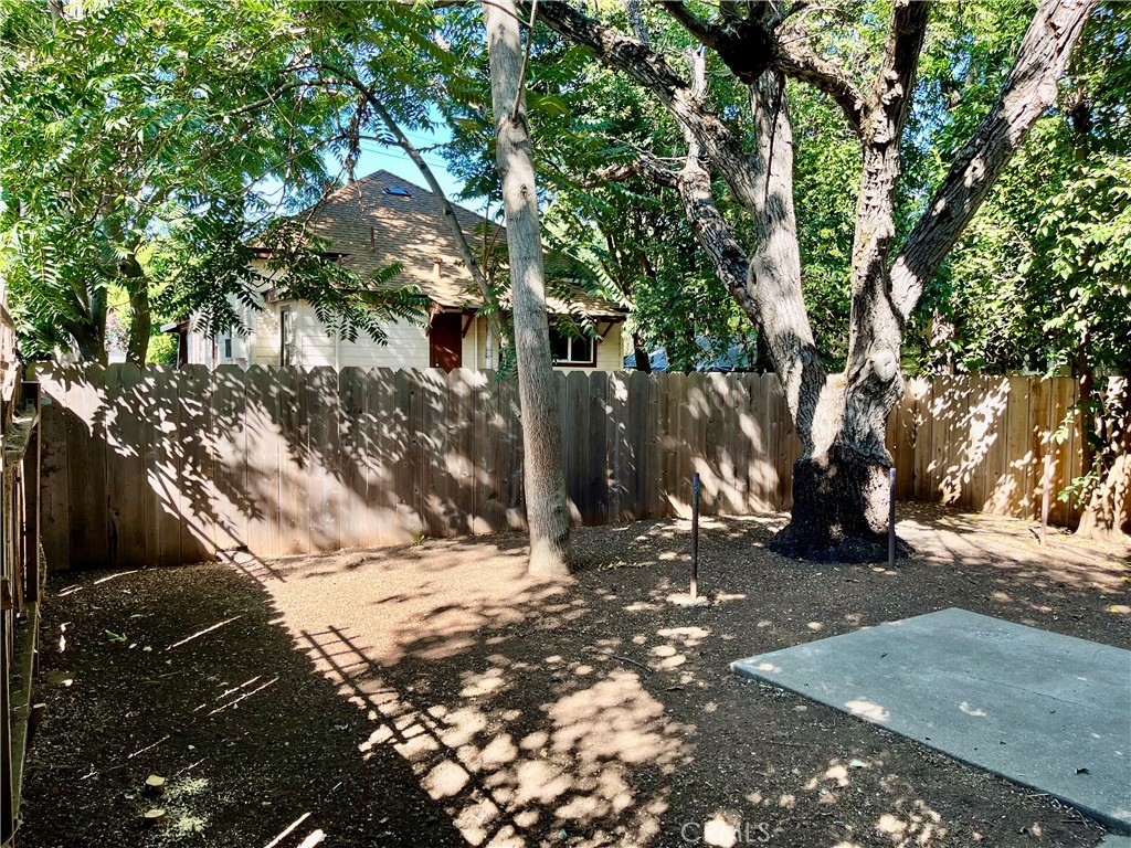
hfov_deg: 67.3
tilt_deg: -4.3
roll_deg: -0.4
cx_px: 566
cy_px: 424
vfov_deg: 53.1
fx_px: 849
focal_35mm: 26
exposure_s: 1/209
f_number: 1.6
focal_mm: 5.1
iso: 40
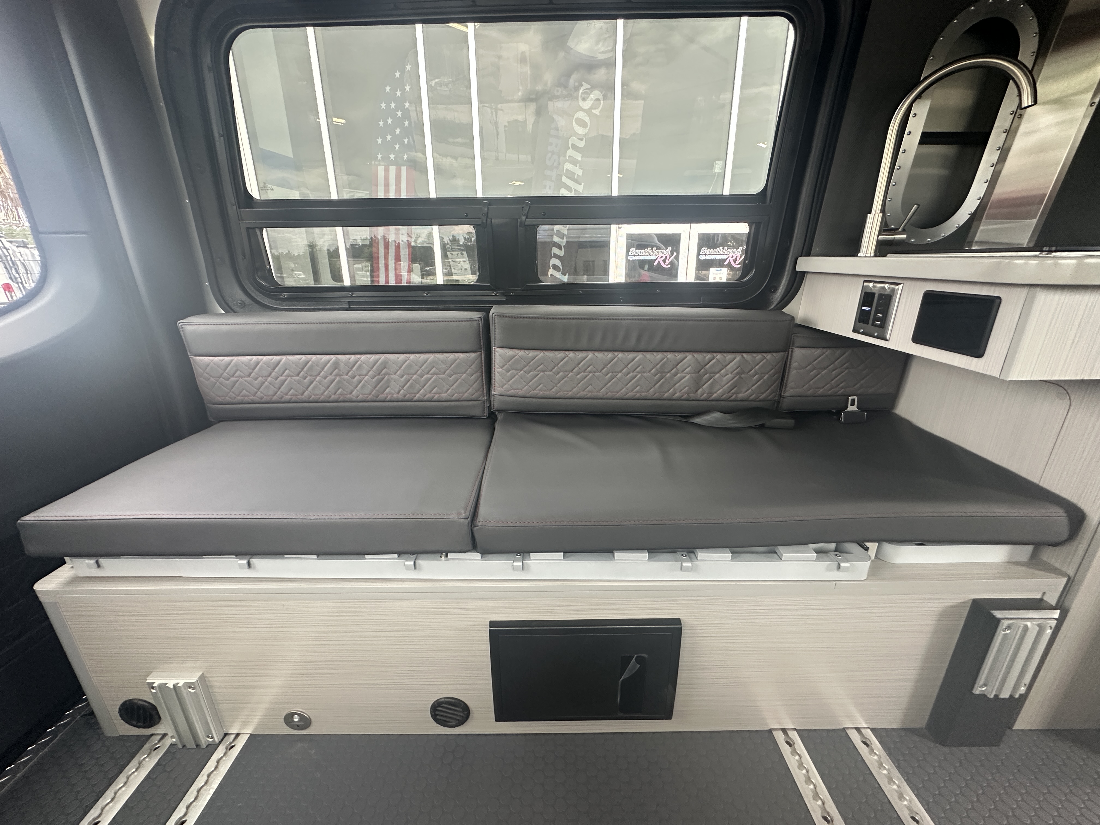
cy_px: 412
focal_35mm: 14
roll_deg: +0.7
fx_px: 445
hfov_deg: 102.1
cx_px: 550
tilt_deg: -17.2
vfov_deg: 85.7
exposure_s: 1/70
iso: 320
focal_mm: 2.22
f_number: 2.2
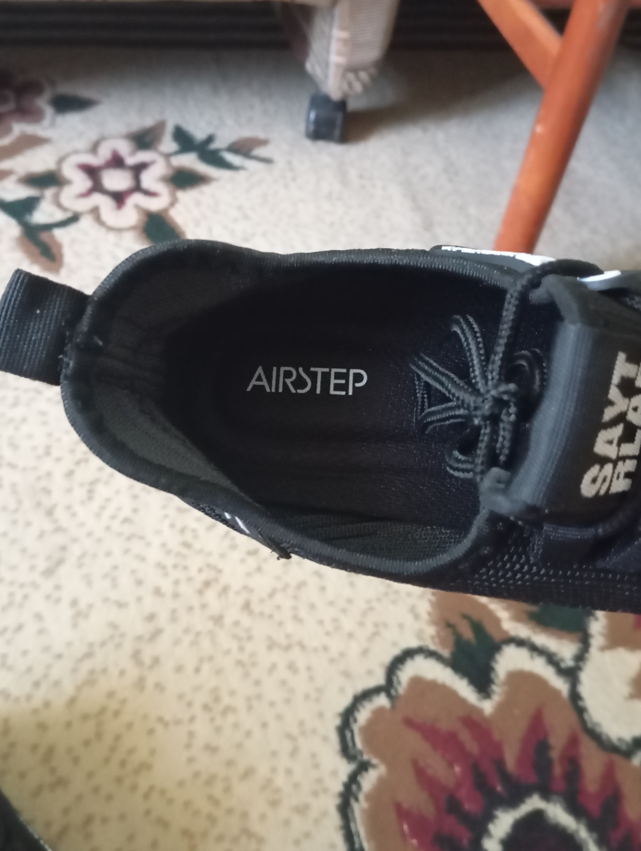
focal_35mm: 32
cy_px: 371
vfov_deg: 56.6
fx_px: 788
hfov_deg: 44.2
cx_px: 305
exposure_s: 1/16.7
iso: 6756
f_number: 1.8
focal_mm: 4.22
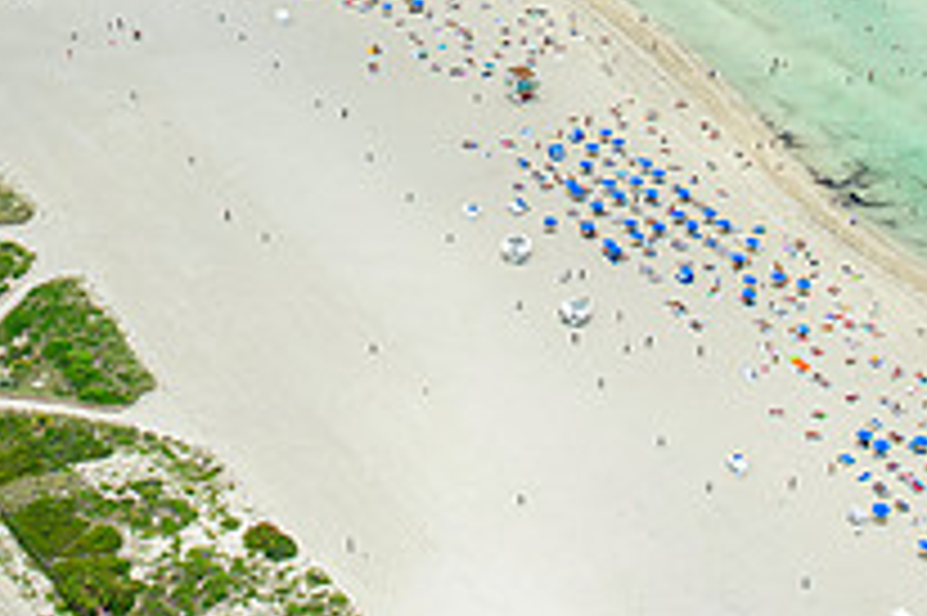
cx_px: 333
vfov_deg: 14.4
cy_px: -234
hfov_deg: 22.6
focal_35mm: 90
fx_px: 2316
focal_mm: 32
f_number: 5
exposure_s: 1/2000
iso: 250
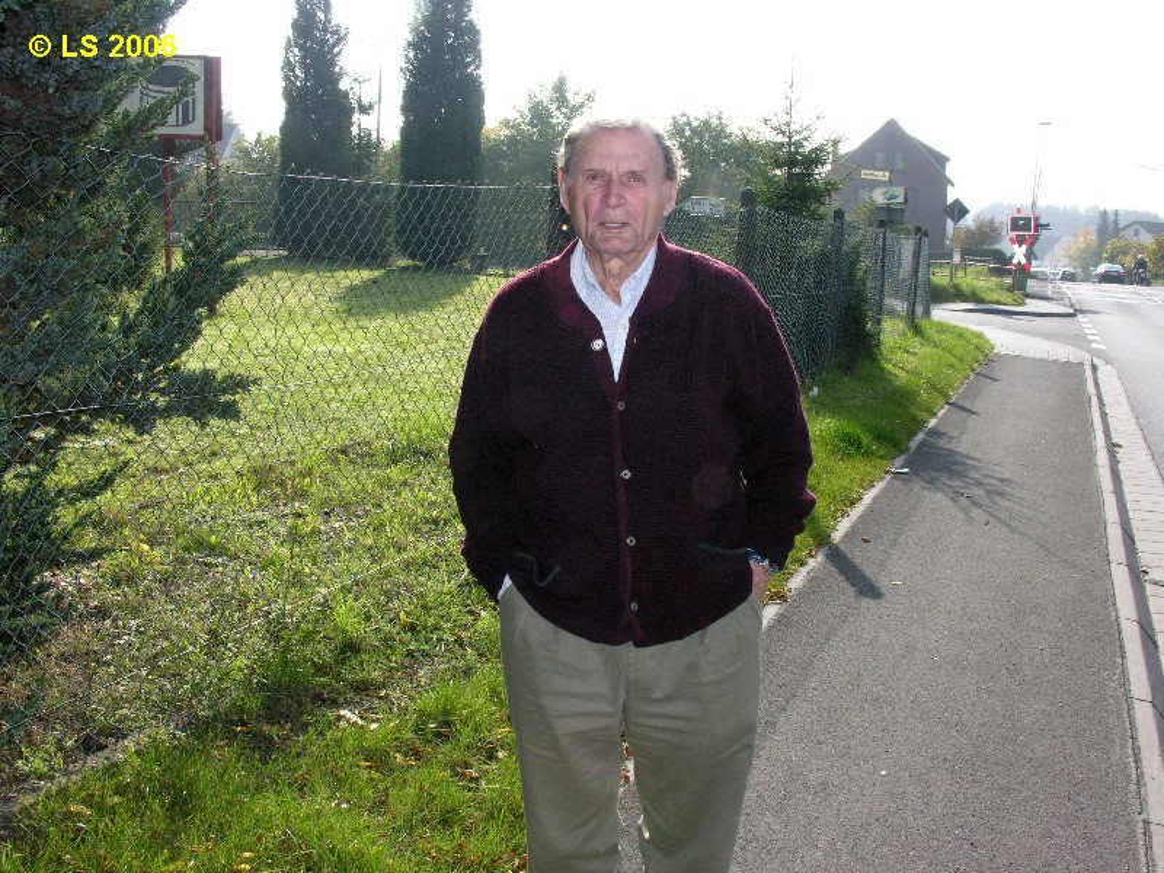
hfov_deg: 52.6
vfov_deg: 40.7
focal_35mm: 35
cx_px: 582
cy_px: 436
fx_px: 1177
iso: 200
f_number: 8
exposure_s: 1/252
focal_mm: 8.9
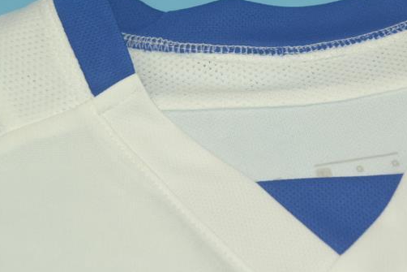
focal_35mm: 71
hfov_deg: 28.2
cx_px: 289
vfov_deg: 19.2
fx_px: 803
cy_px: 118
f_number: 4.5
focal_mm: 22
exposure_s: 1/200
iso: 200
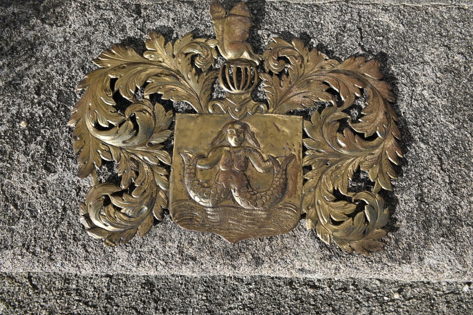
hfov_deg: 67.4
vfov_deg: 47.9
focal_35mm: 27
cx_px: 236
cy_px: 158
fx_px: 355
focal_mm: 18
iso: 100
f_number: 6.3
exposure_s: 1/320
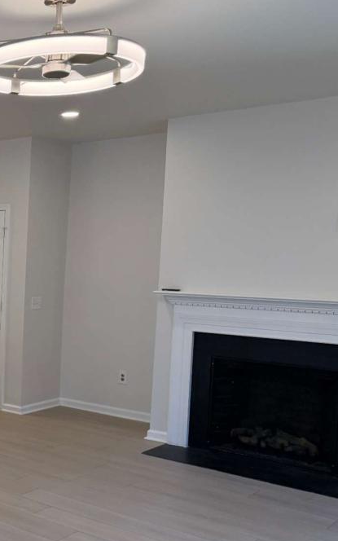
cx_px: -144
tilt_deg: -5.1
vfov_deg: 43.4
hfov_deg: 23.4
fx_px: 678
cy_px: 312
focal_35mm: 46
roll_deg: +0.2
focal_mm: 6.76
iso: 200
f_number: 1.78
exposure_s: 1/194
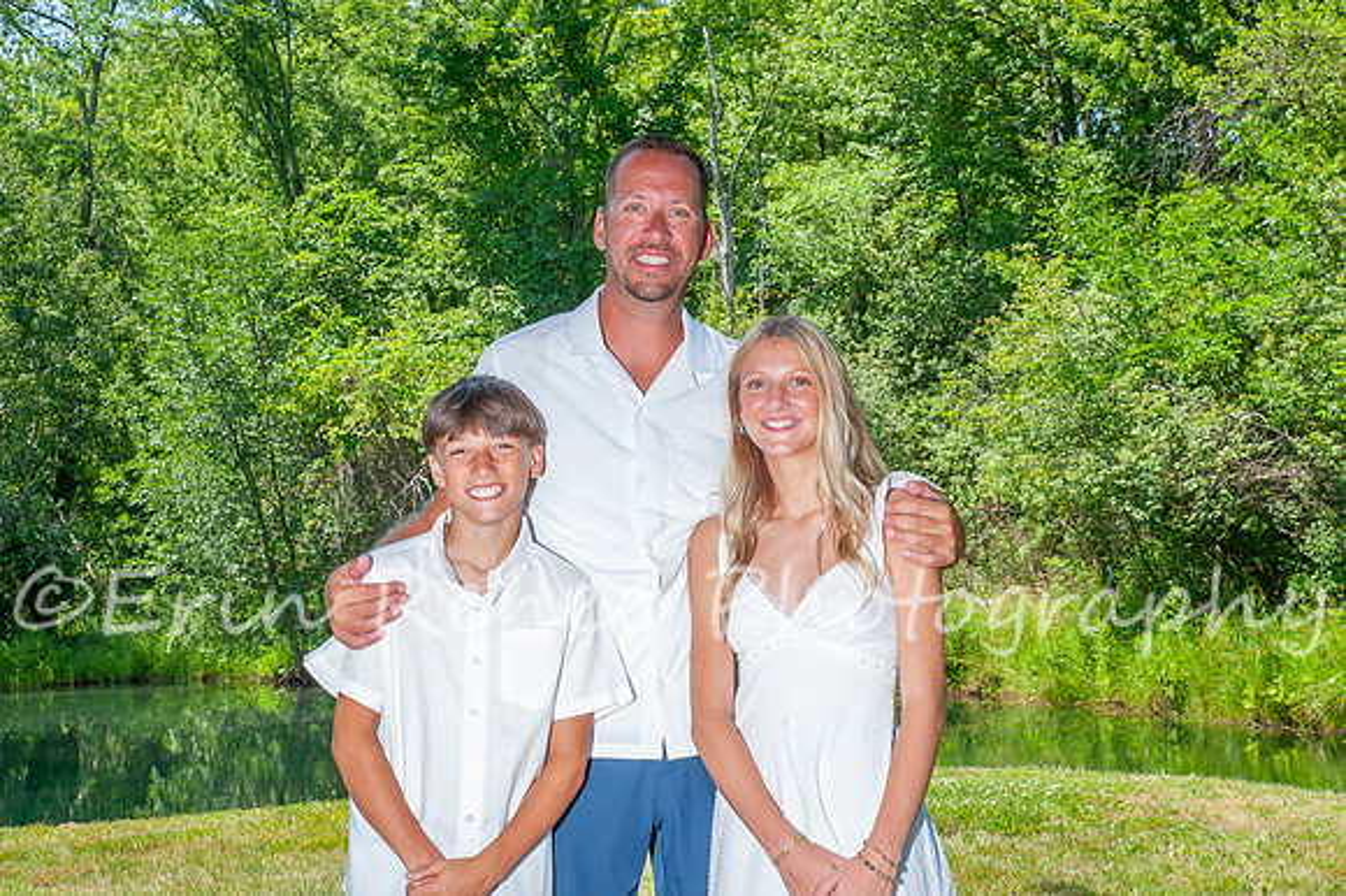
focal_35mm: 64
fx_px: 2390
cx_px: 614
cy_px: 427
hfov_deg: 31.4
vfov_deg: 21.2
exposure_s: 1/160
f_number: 18
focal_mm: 55
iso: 640
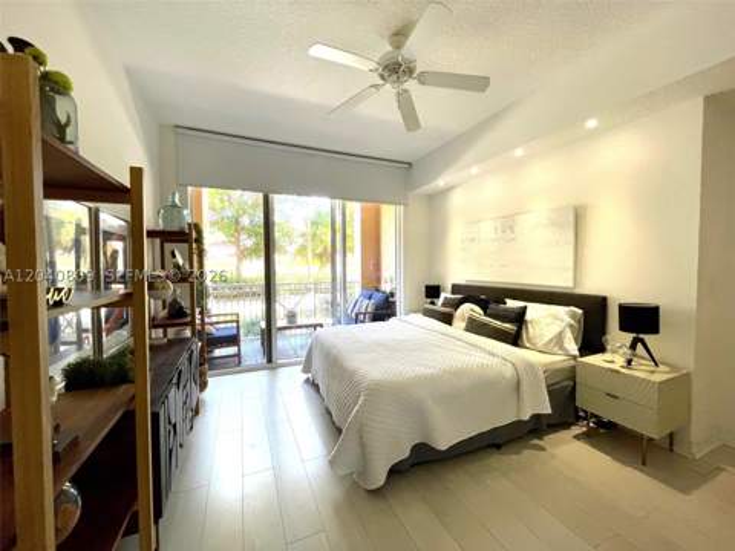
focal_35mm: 14
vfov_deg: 85.7
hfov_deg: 102.1
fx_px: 297
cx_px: 368
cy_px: 276
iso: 160
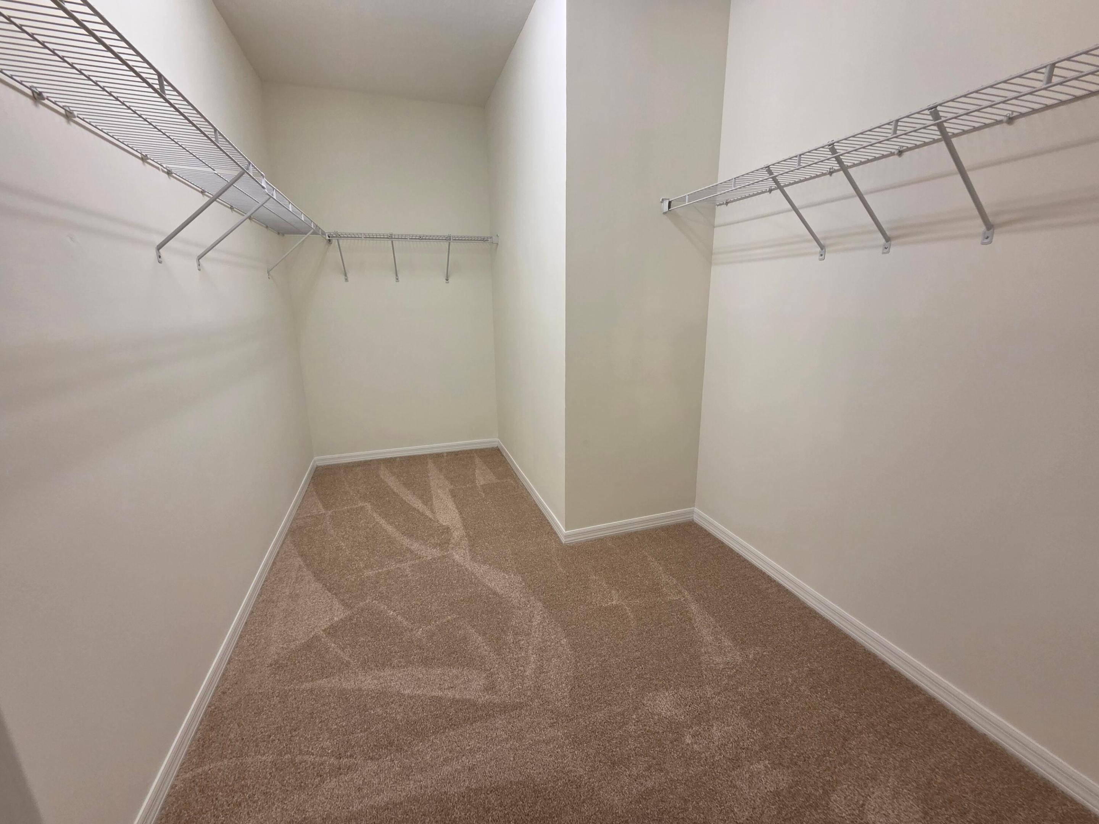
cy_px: 412
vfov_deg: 89.9
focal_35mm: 13
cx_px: 550
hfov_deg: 106.2
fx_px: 413
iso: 200
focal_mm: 2.2
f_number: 2.2
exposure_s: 1/60
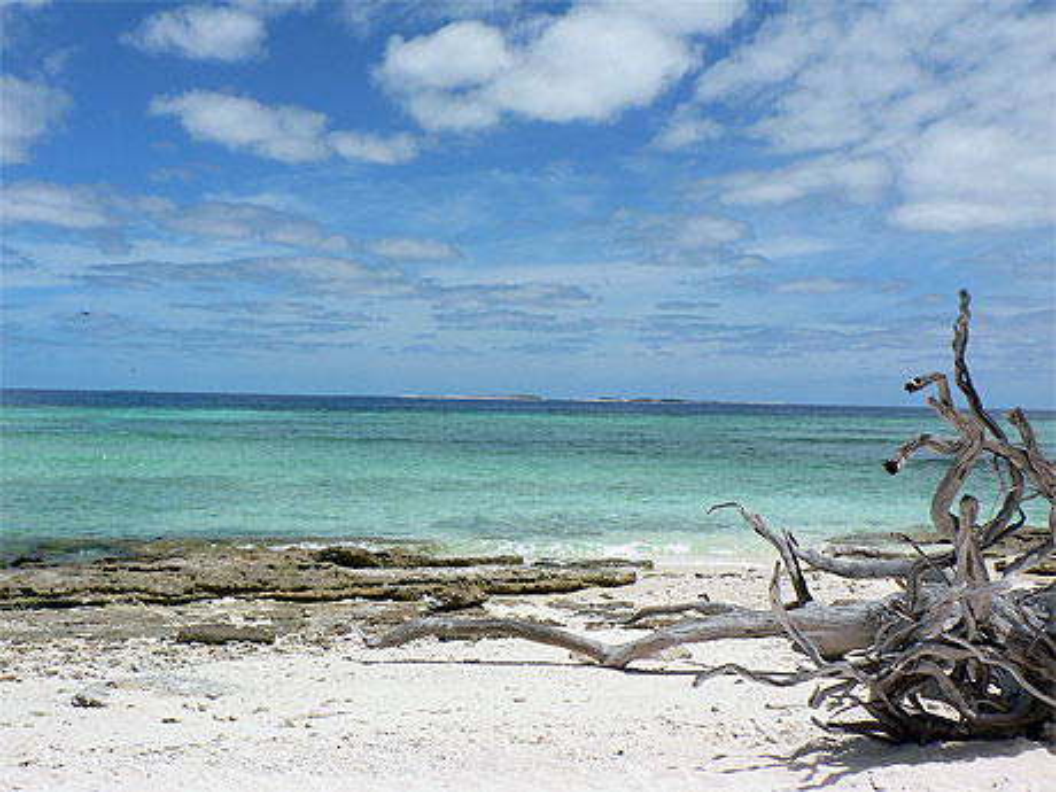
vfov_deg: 40.7
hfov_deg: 52.6
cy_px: 396
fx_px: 1068
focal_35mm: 35
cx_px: 528
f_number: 5.6
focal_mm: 6
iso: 64
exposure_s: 1/800
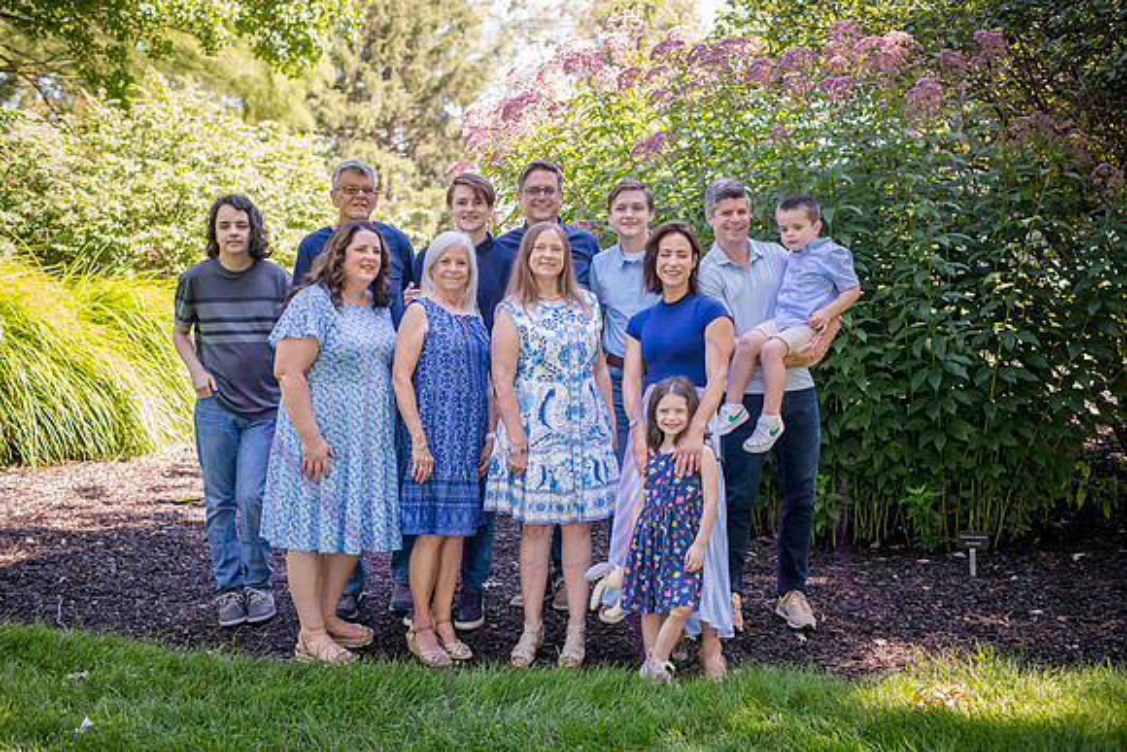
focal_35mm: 50
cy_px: 376
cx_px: 564
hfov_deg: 39.6
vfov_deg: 27.0
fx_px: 1566
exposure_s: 1/320
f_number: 3.2
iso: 400
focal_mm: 50
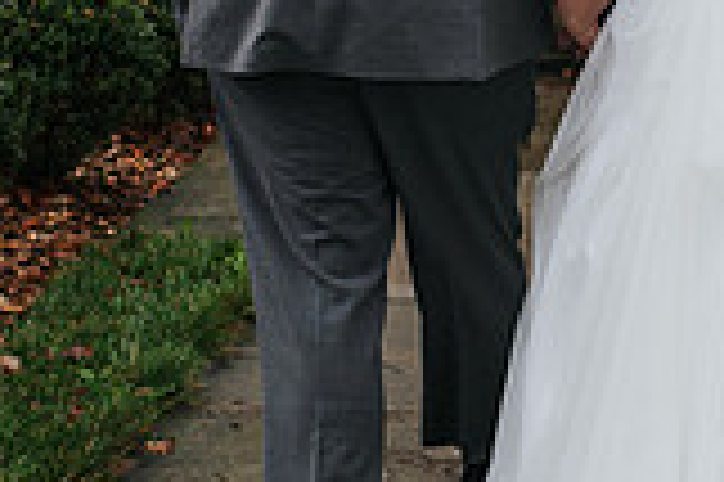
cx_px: 547
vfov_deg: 10.3
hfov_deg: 15.5
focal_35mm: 132
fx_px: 2652
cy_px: 8
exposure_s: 1/320
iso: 800
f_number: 3.2
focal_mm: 35
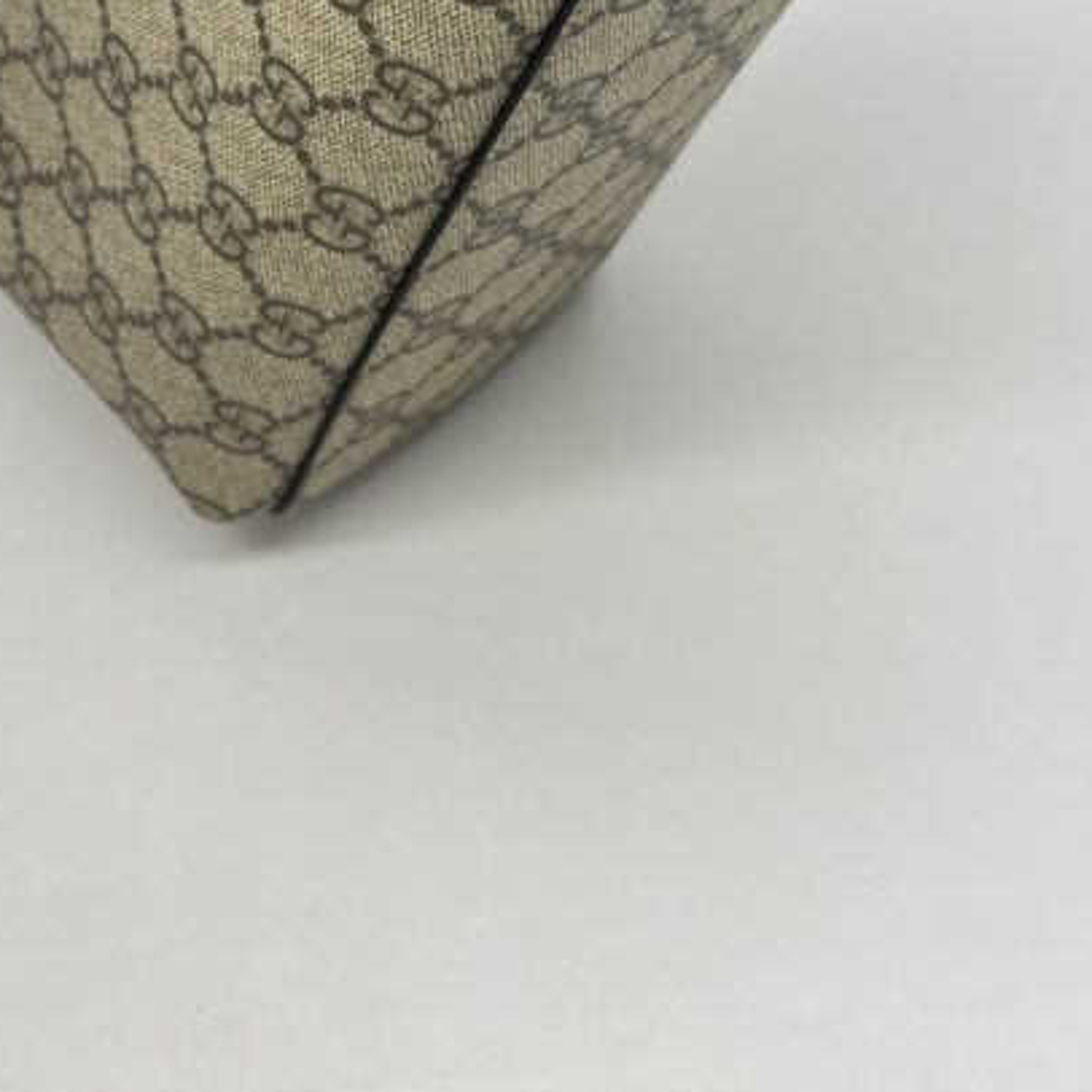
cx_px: 562
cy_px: -137
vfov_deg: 26.9
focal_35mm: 58
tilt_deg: -33.3
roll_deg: +6.8
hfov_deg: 29.6
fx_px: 2070
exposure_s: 1/105
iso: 32
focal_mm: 5.7
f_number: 1.5
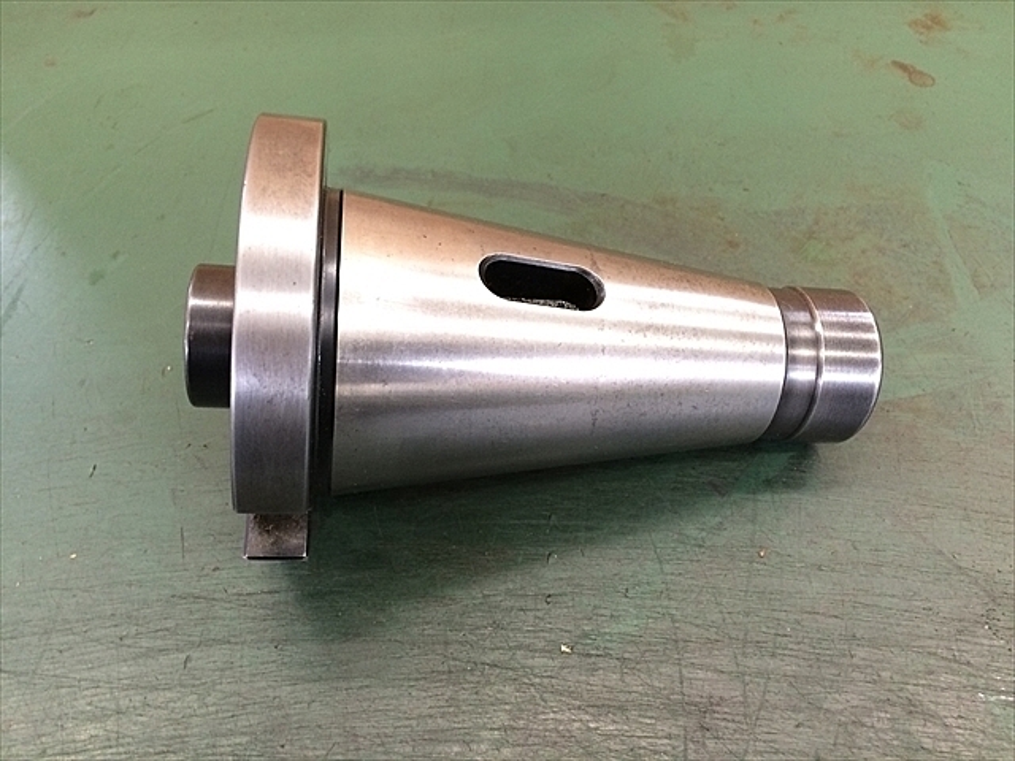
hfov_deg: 61.7
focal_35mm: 29
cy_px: 380
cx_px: 508
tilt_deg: -52.5
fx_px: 850
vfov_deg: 48.2
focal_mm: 4.15
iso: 200
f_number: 2.2
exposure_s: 1/30
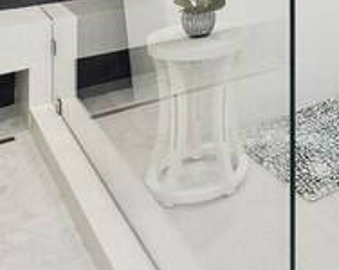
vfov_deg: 23.6
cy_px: -112
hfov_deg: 30.8
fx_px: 541
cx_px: 379
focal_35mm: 54
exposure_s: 1/13
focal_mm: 12
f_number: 8
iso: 100
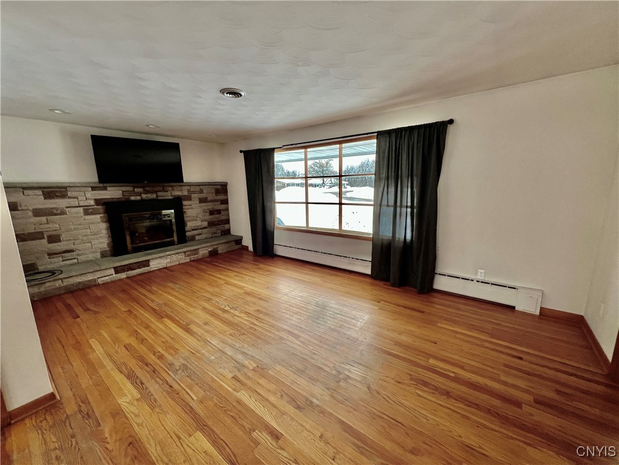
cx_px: 310
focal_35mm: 13
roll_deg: +0.9
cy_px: 232
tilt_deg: -9.9
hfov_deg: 106.2
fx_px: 232
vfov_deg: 89.9
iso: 64
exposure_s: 1/99
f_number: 1.8
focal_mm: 1.57
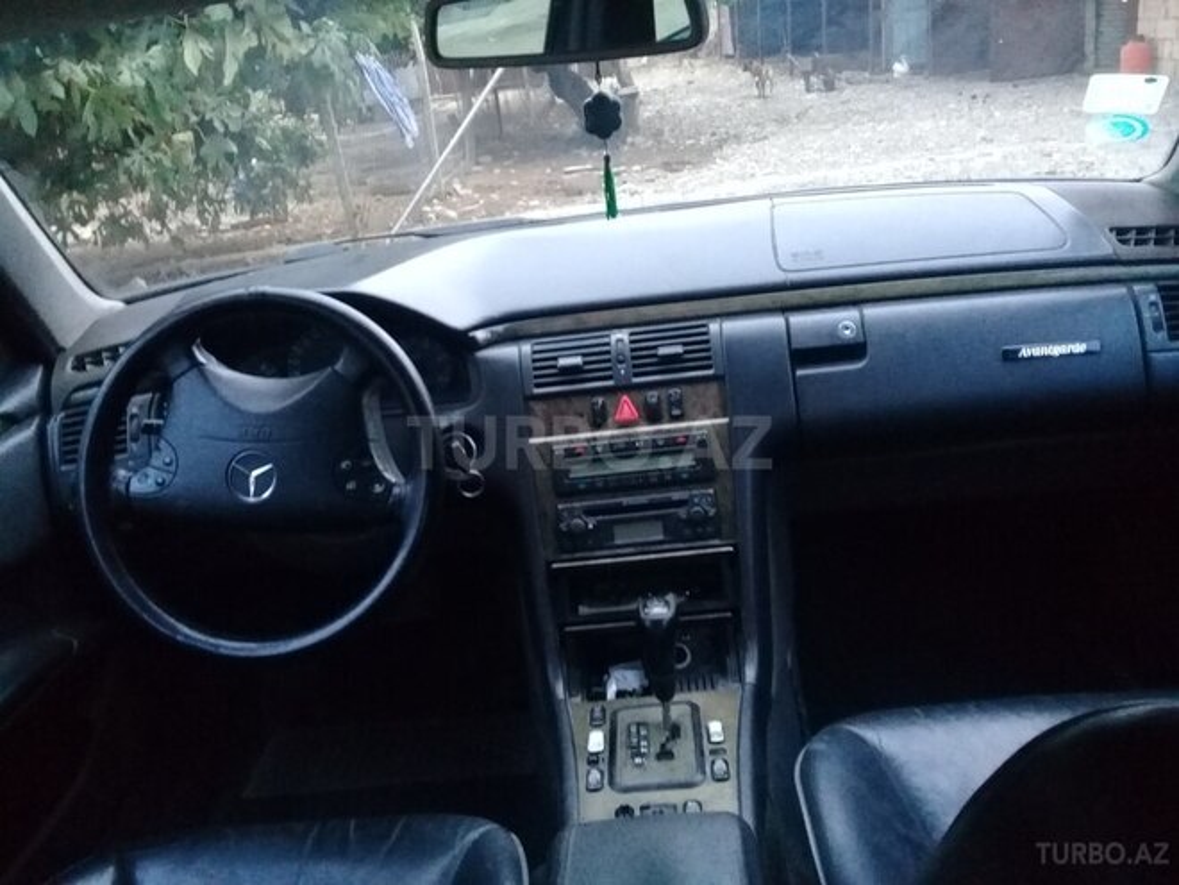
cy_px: 442
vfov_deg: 45.4
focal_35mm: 31
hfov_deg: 58.4
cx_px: 590
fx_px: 1056
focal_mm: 3.3
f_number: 2.2
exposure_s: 1/17
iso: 500
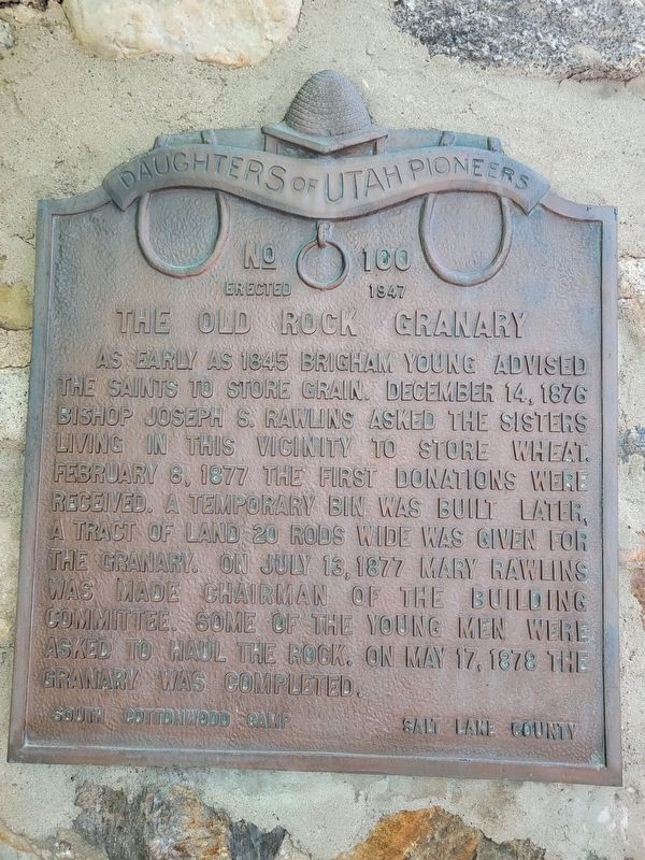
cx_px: 322
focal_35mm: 26
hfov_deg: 53.1
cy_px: 430
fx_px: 646
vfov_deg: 67.3
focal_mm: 5.4
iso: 40
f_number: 1.8
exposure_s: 1/241
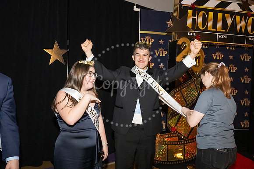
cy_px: 84
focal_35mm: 28
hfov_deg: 64.5
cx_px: 127
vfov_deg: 45.7
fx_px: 201
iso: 6400
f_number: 5.6
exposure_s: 1/125
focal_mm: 28.5
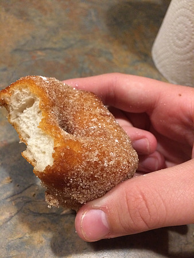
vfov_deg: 59.9
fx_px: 224
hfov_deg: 46.8
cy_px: 129
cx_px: 97
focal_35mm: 30
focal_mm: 4.12
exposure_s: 1/17
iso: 320
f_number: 2.2
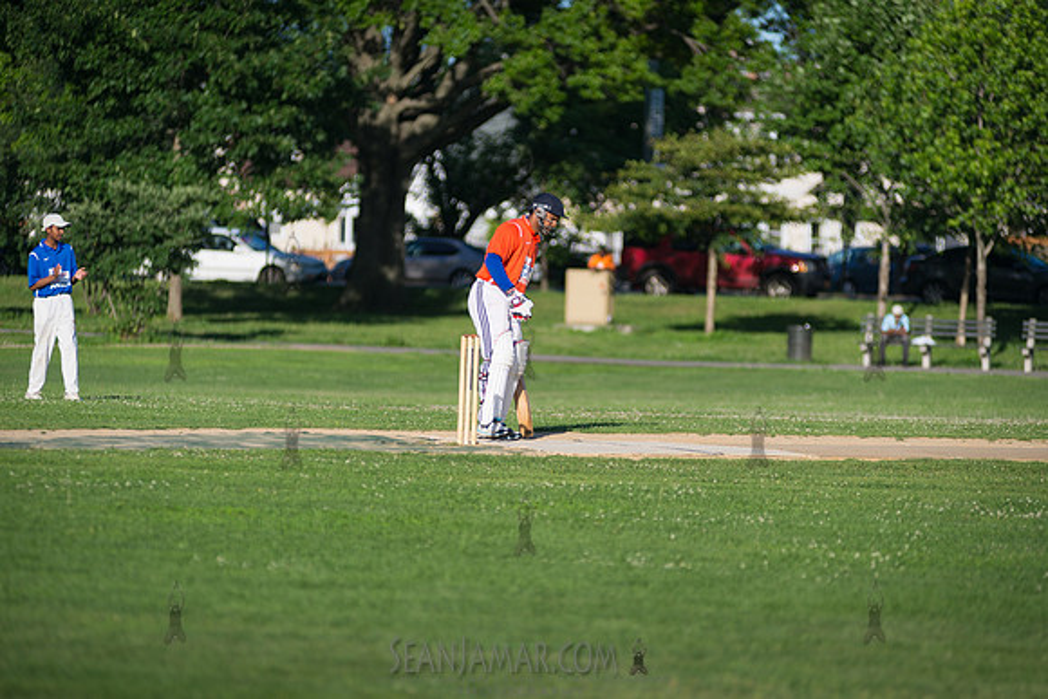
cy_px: 350
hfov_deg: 10.3
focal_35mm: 200
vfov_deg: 6.9
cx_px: 524
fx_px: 5823
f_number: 2.8
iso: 200
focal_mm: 200
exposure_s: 1/3200
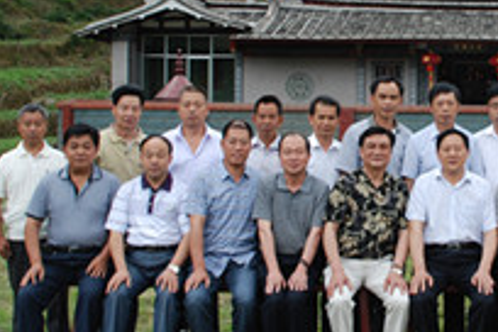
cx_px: 447
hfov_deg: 24.4
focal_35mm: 81
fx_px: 1120
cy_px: 117
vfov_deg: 16.8
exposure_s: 1/125
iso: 200
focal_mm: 22
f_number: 5.6
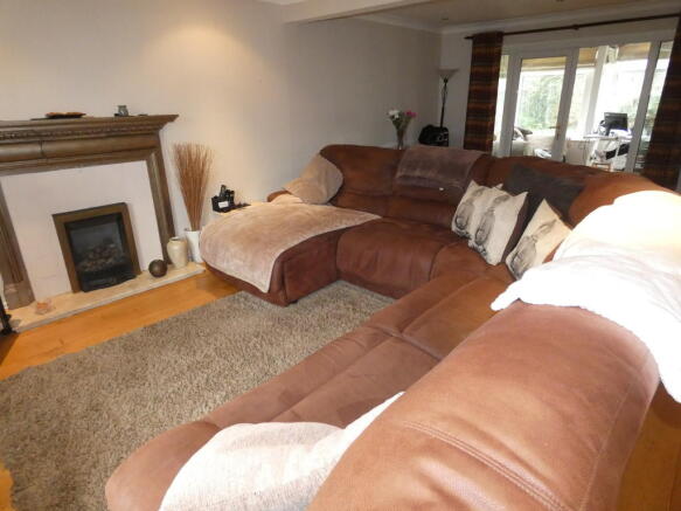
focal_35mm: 20
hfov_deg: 81.8
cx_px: 340
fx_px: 393
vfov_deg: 66.0
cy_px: 256
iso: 800
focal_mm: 3.6
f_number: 2.8
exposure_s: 1/60
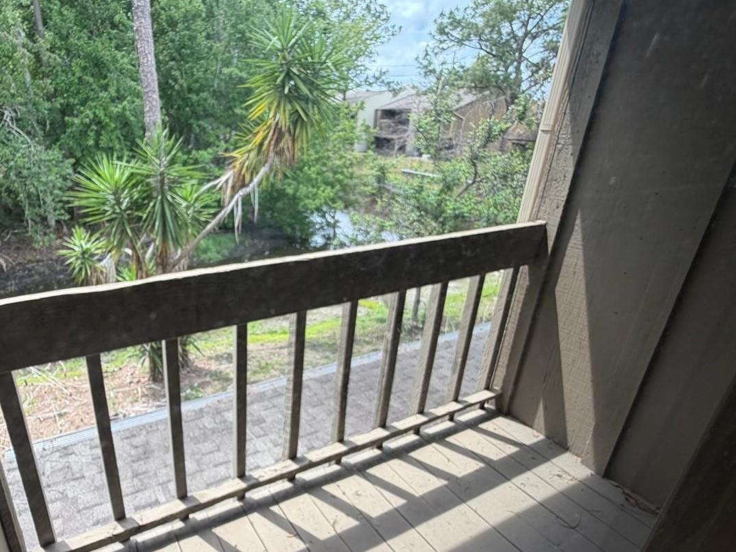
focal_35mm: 21
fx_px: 446
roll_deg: -0.8
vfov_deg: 63.2
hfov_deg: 77.5
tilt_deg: -25.0
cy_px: 313
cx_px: 274
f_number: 2.2
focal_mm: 2.22
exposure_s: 1/176
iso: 40
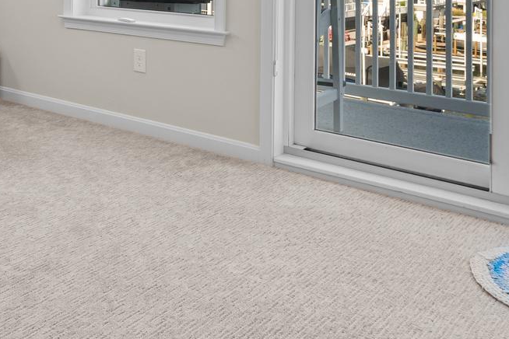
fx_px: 664
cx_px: 27
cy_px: -56
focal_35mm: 47
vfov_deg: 25.9
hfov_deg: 38.3
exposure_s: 1/8
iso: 200
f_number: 7.1
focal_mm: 10
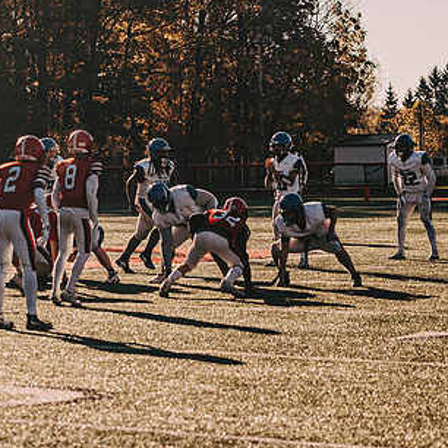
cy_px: 165
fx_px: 2694
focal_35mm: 184
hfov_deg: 9.4
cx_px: -5
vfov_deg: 9.5
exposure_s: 1/3200
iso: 125
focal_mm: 70
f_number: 2.8
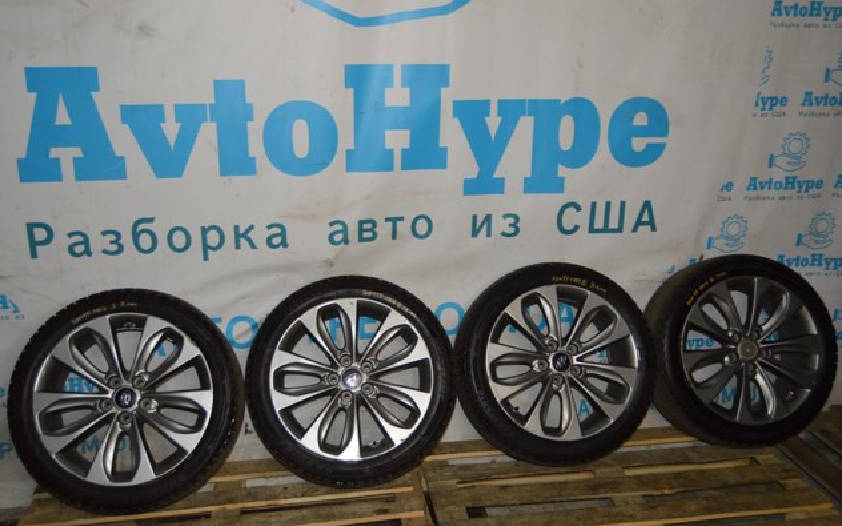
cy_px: 275
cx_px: 424
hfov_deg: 56.7
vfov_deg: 37.3
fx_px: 780
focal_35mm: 34
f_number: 3.5
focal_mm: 22
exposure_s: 1/60
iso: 400
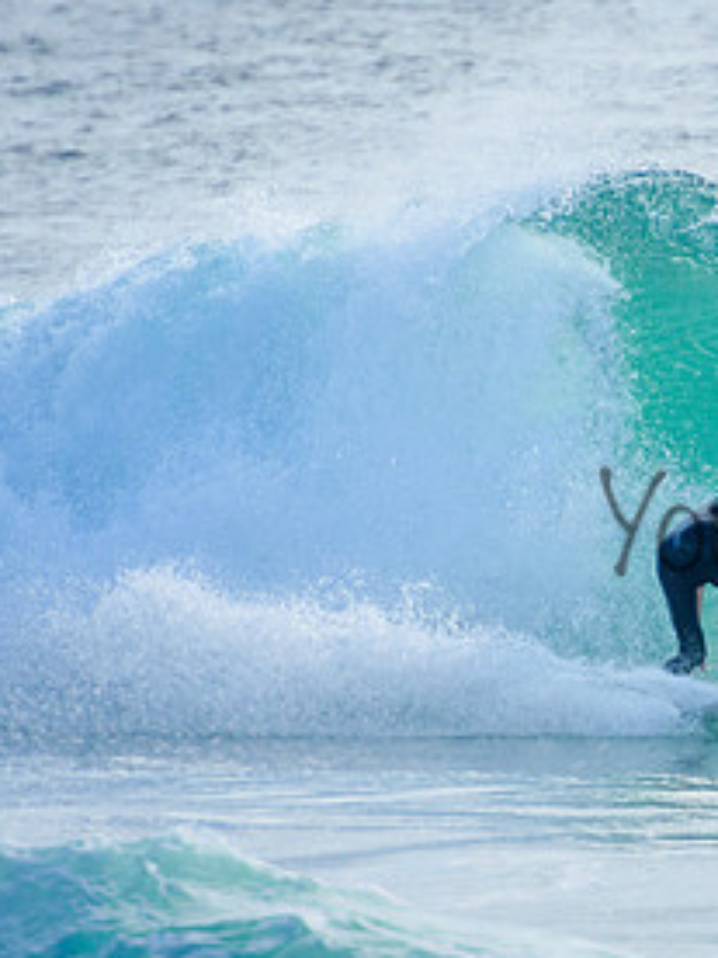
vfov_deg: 1.6
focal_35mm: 1214
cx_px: 957
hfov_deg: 1.2
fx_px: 33574
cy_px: 491
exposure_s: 1/2000
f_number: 5.6
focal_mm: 400
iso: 450
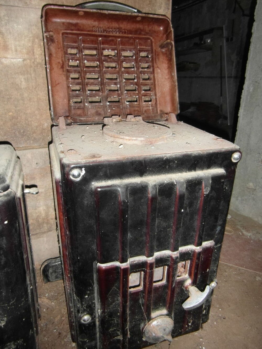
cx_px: 131
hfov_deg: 56.8
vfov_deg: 71.6
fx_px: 242
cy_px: 174
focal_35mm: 24
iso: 120
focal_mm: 4
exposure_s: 1/30
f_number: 3.2
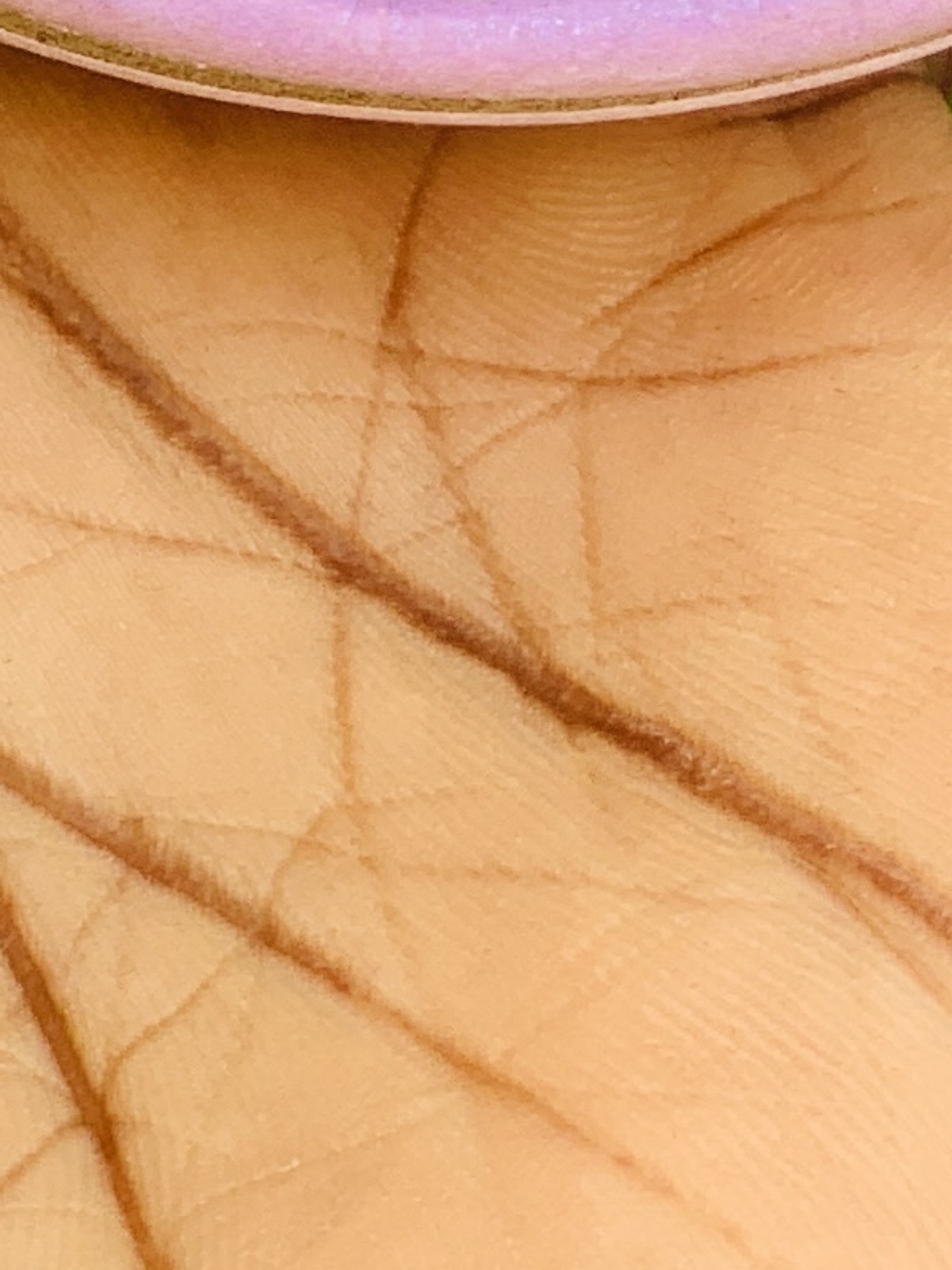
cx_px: 427
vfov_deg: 7.2
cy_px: -1578
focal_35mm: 262
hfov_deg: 5.7
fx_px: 9607
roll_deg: -1.9
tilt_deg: -17.1
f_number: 2.4
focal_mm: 6
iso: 20
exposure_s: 1/122
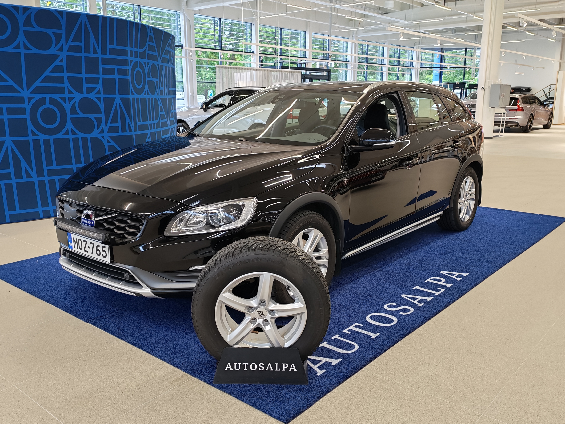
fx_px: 539
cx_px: 282
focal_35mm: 33
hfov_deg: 55.4
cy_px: 212
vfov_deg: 42.9
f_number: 1.9
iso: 320
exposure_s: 1/100
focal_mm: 6.12
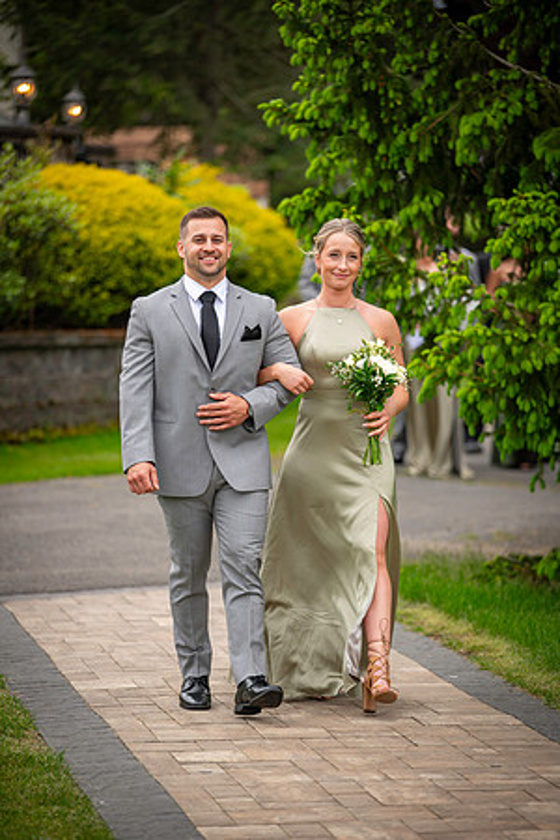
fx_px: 3500
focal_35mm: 150
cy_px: 420
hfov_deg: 9.1
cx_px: 280
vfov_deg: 13.7
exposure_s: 1/320
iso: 100
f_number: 2.8
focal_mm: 150
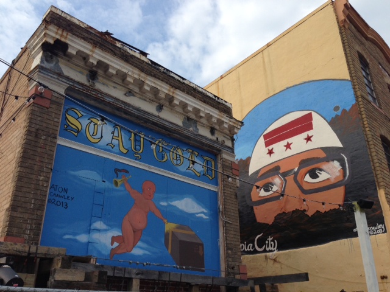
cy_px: 146
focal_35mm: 33
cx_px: 195
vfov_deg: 42.9
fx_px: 372
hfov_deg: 55.4
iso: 50
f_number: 2.4
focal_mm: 4.13
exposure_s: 1/1550
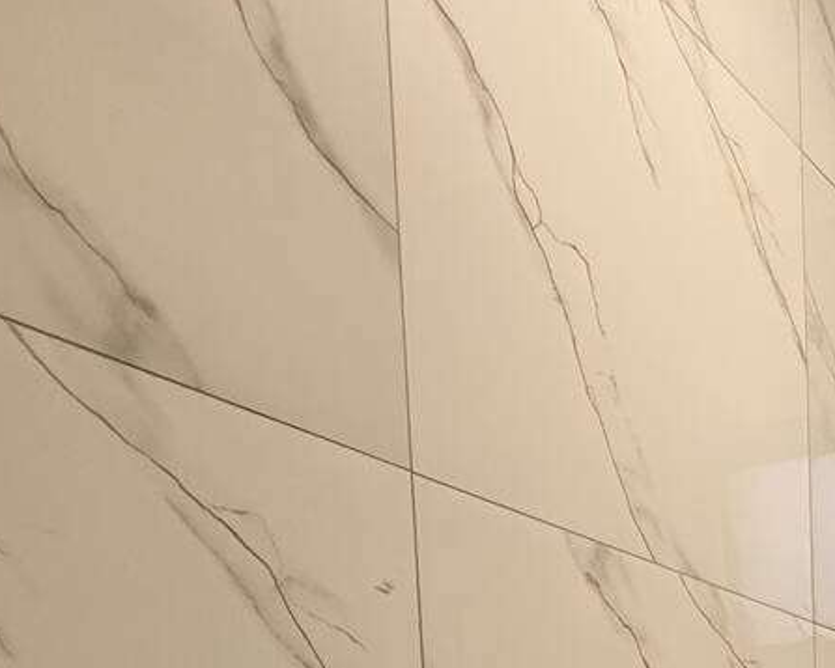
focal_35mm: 44
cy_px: 959
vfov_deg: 26.4
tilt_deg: -3.0
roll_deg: +1.1
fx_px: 1088
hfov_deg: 33.5
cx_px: 1020
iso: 250
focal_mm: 2.22
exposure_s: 1/99
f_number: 2.2
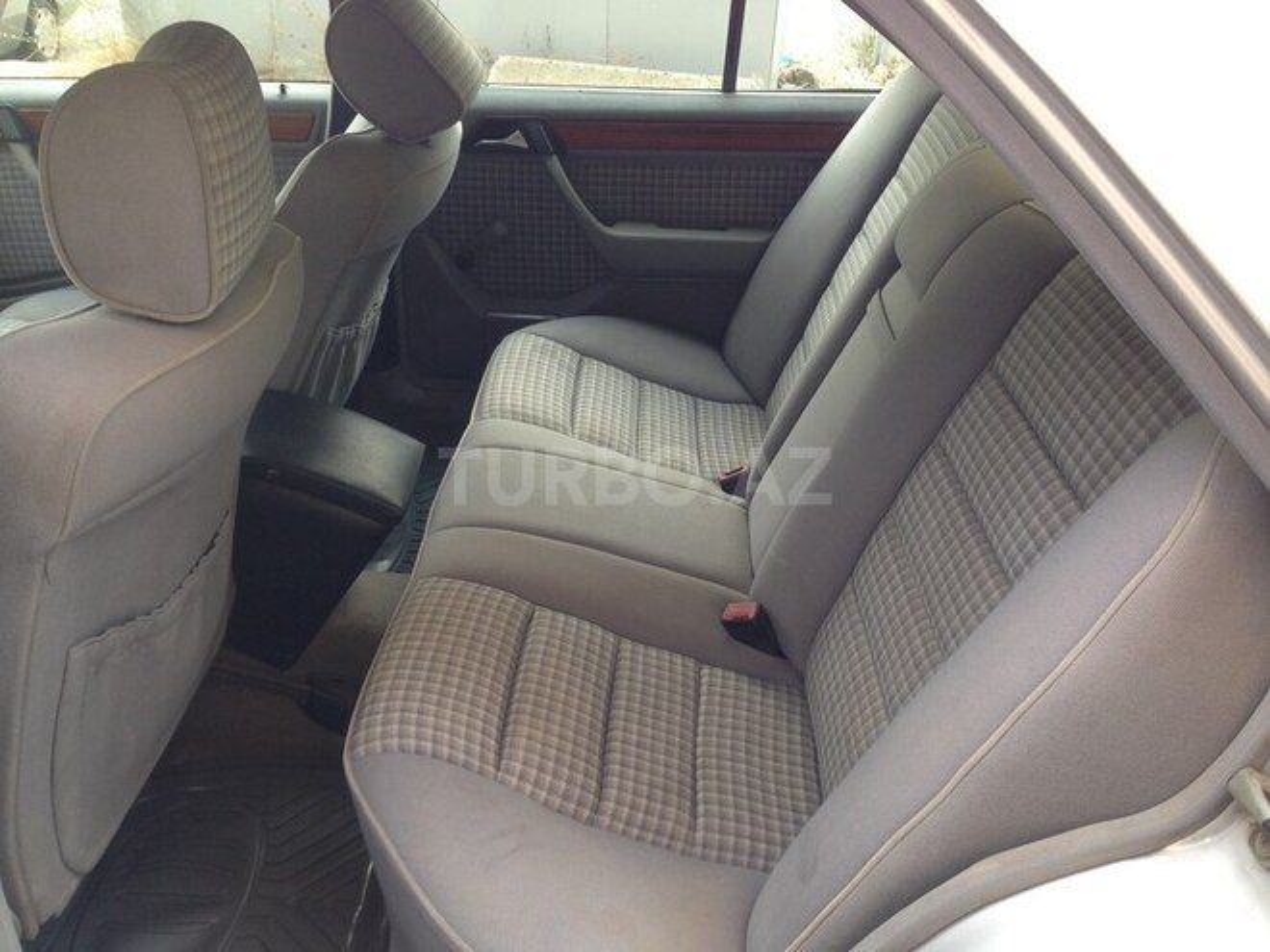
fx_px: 1211
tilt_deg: -30.8
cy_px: 476
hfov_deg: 55.4
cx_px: 635
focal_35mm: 33
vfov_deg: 42.9
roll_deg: -1.9
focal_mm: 4.12
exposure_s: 1/40
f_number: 2.4
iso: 64
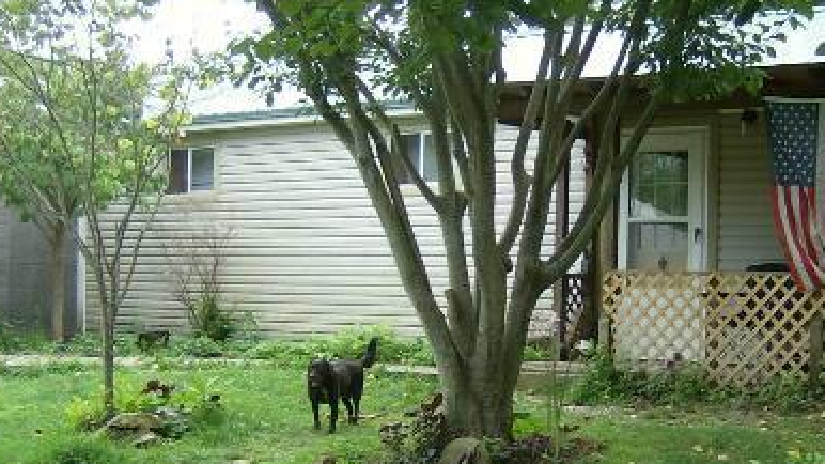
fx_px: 1422
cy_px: 323
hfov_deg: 32.2
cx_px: 517
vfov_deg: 18.5
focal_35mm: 65
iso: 100
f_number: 2.8
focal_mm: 6
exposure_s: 1/218
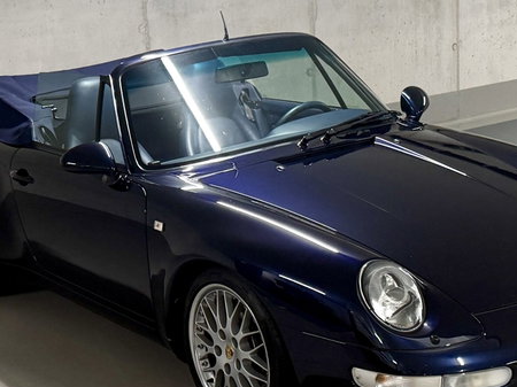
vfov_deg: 35.1
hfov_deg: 45.7
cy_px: 193
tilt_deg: -16.8
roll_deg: +4.3
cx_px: 294
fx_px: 612
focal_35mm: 41
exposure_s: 1/100
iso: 320
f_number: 1.78
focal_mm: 6.76
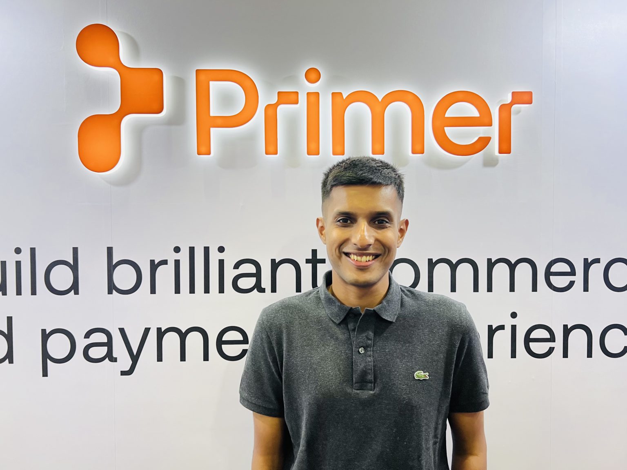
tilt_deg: -0.8
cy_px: 235
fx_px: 471
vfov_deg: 53.1
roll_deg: +0.5
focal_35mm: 26
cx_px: 314
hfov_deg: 67.3
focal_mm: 5.7
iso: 64
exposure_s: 1/50
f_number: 1.5
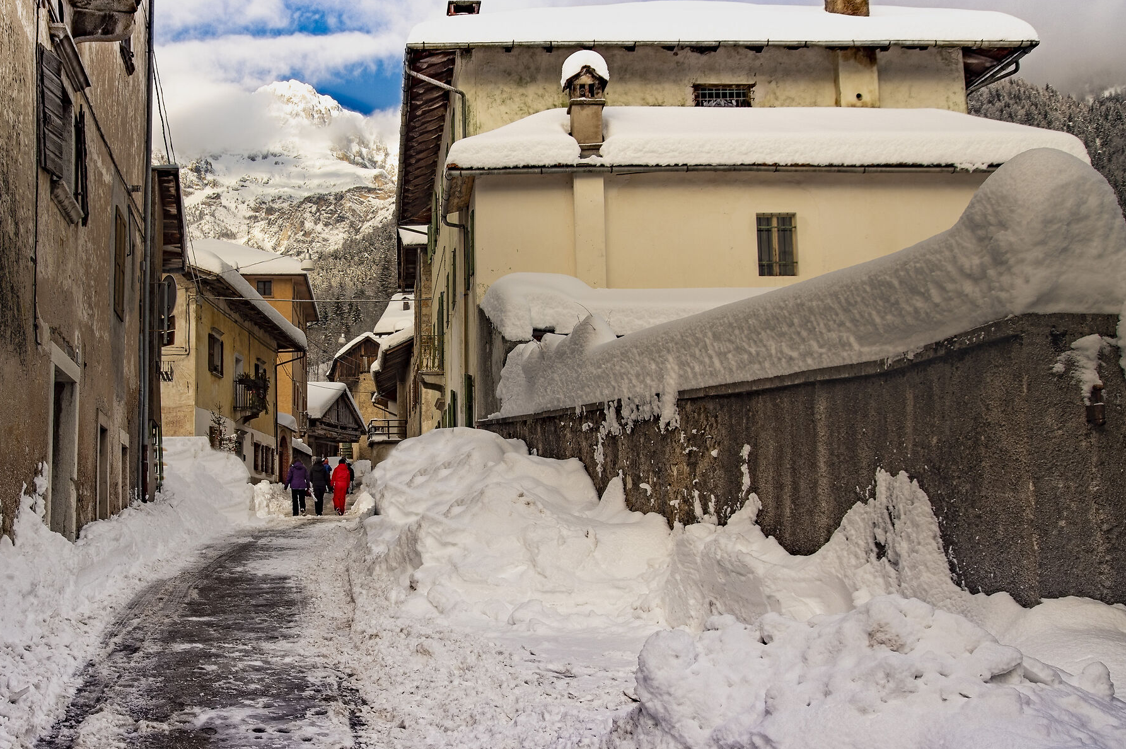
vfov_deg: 31.1
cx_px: 400
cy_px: 389
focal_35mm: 43
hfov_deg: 45.0
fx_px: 1344
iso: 100
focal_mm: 32
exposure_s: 1/320
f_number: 8
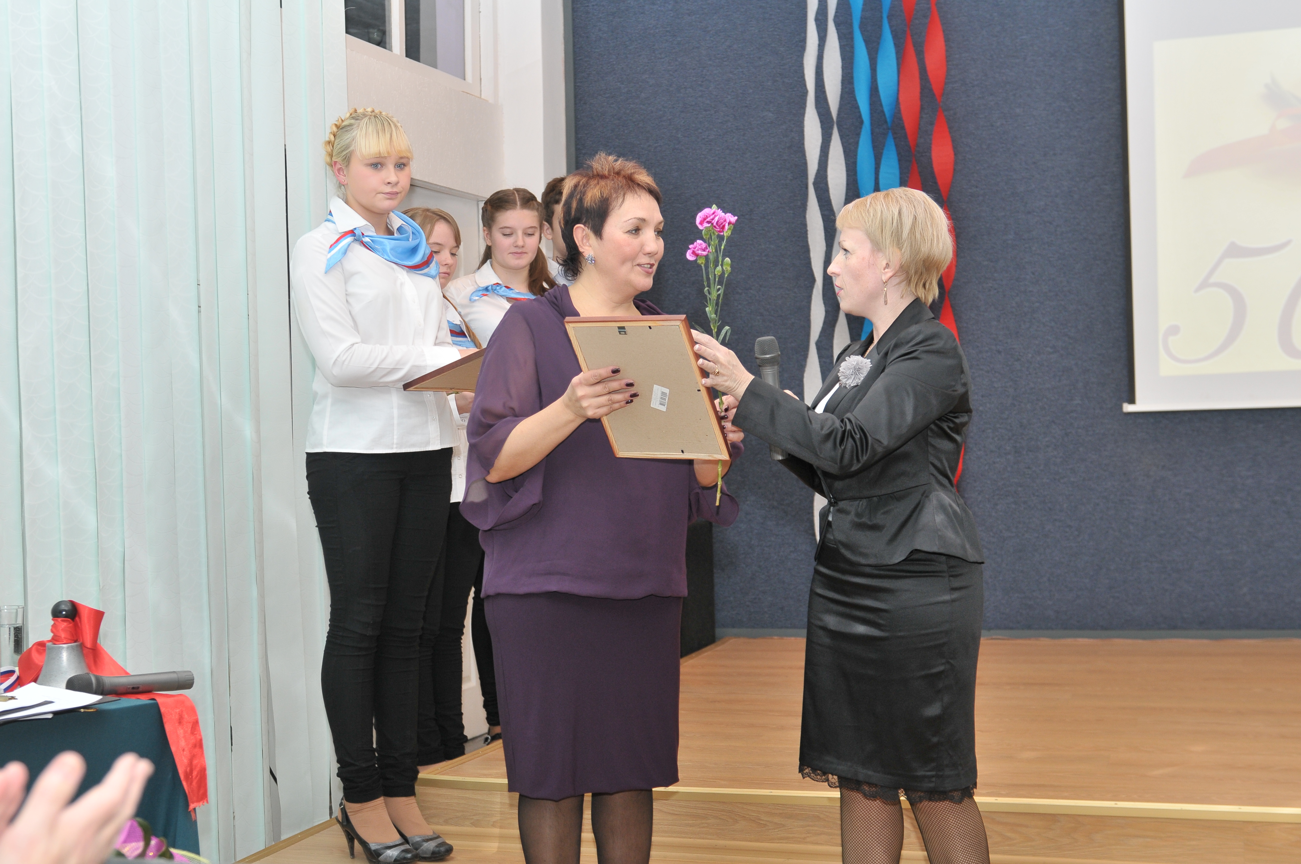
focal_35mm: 51
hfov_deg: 38.9
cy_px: 432
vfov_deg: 26.4
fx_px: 1841
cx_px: 650
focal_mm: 34
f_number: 3.5
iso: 320
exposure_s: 1/125
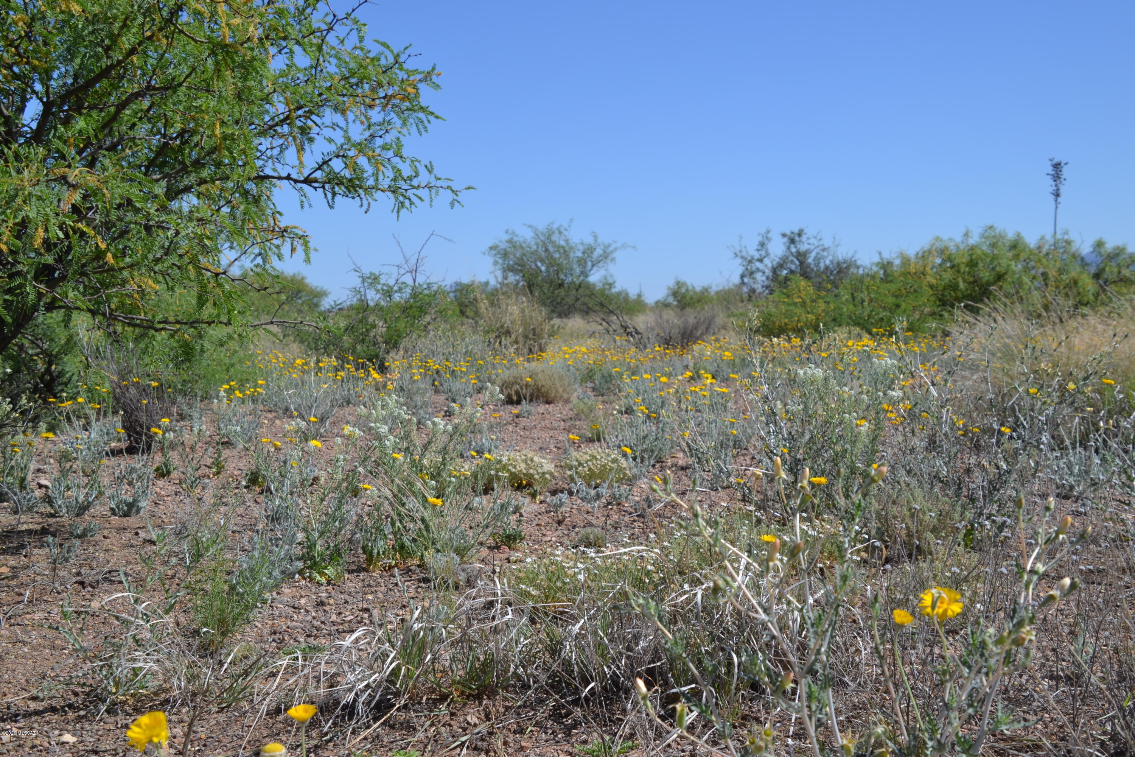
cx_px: 568
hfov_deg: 42.3
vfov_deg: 28.9
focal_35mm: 46
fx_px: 1466
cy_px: 378
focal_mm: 31
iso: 100
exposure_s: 1/250
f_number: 8
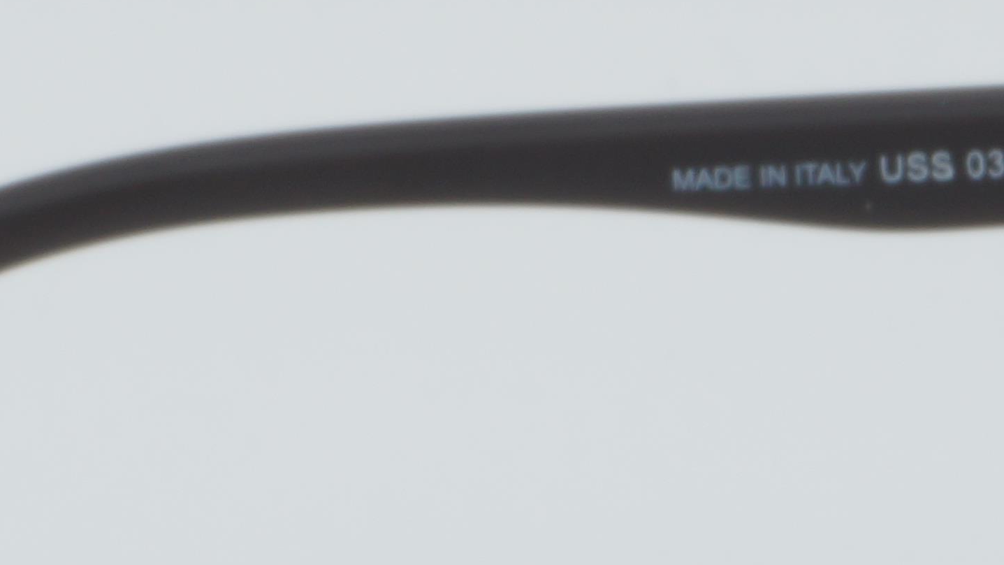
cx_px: 474
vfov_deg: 3.7
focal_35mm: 328
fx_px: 8731
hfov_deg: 6.6
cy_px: 774
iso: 100
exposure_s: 1/4
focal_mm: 50
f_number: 29
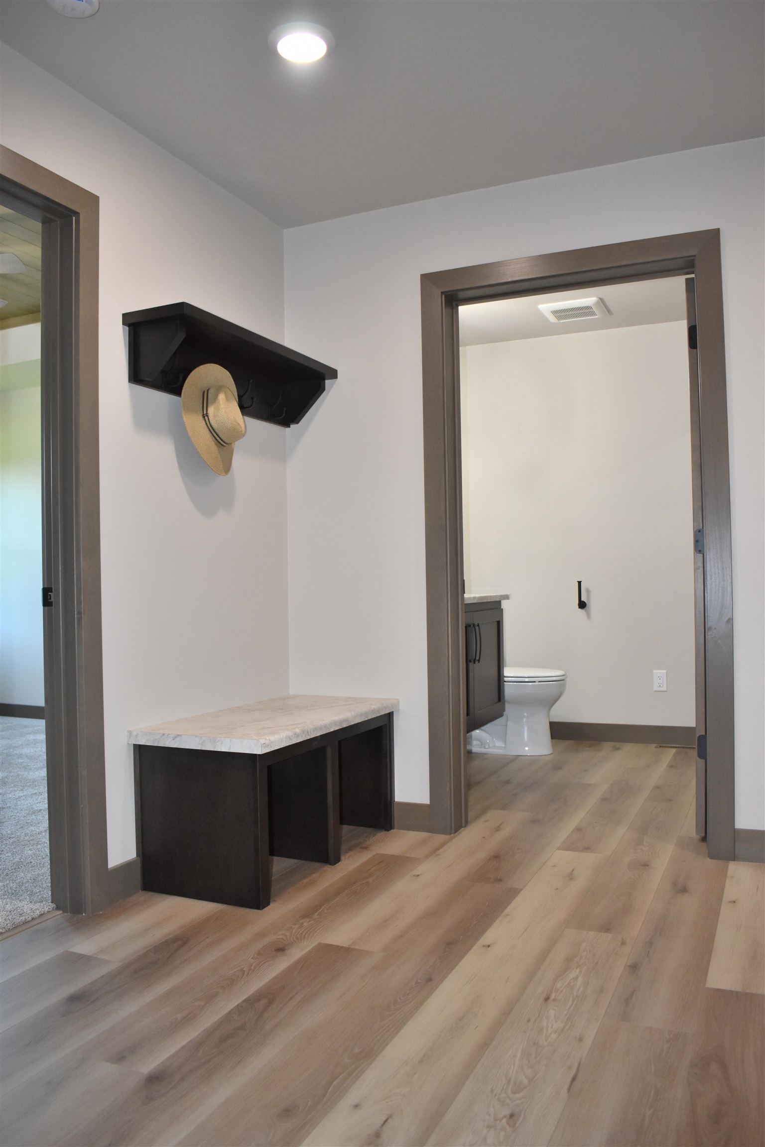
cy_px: 574
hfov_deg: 47.9
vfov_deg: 67.4
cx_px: 382
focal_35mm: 27
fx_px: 861
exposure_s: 1/160
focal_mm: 18
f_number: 3.5
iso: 800
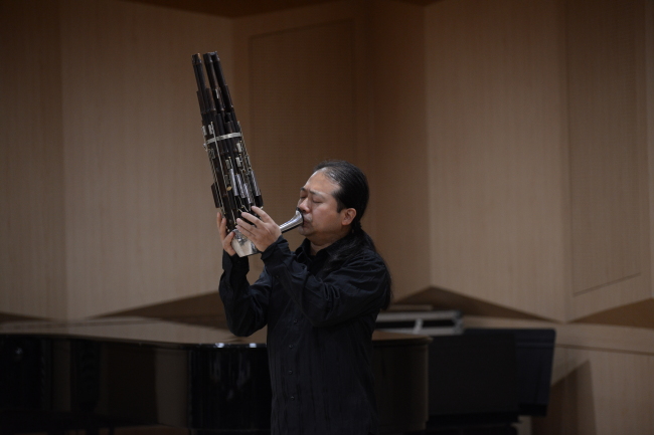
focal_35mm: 135
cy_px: 218
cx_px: 327
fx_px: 2452
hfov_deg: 15.2
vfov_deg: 10.2
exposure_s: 1/160
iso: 1600
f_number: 2.8
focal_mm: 135
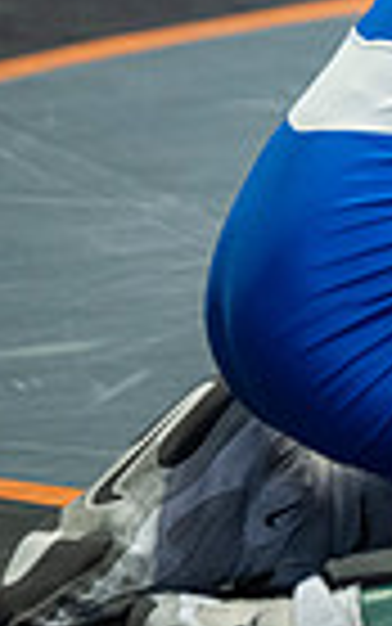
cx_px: 1391
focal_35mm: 898
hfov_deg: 1.5
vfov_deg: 2.3
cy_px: -108
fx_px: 15334
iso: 3200
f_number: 2.8
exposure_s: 1/1000
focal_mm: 195
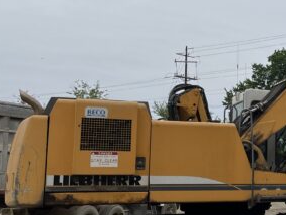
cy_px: 112
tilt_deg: +7.2
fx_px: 579
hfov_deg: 25.0
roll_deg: -1.4
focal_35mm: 70
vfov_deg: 21.0
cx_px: 346
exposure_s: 1/4310
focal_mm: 5.1
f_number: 1.6
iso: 50
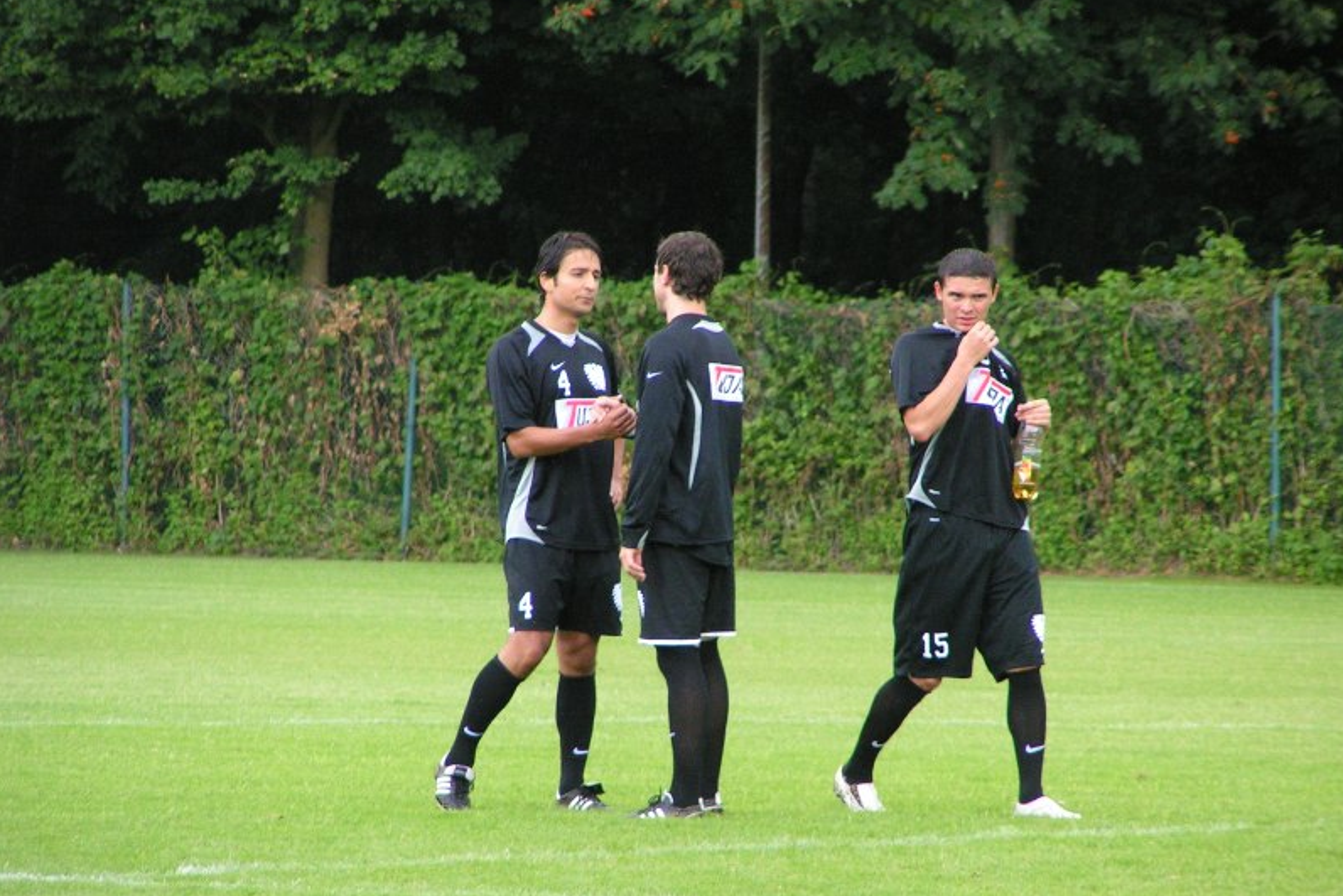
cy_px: 488
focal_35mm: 397
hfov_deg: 5.2
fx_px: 14812
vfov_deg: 3.5
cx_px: 672
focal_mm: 58
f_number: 3.5
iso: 200
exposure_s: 1/250
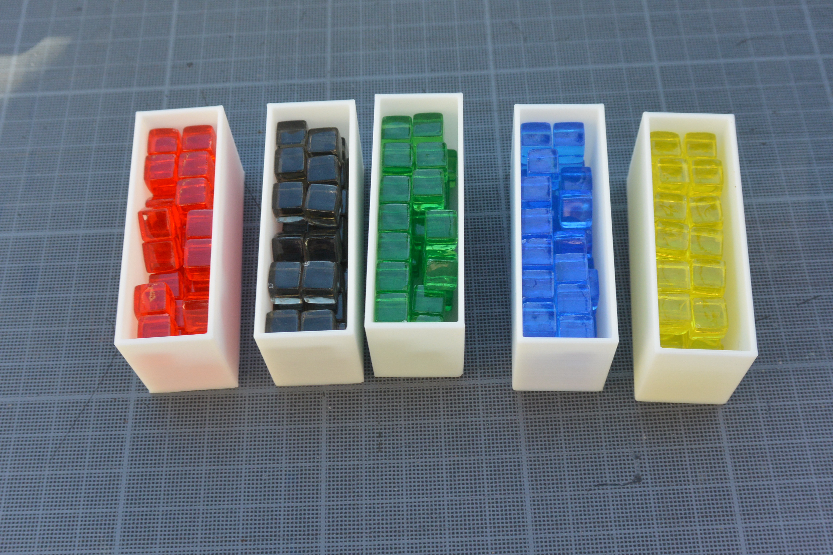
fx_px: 972
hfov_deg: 46.4
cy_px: 278
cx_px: 416
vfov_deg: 31.9
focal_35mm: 42
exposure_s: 1/125
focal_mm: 15.7
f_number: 5.6
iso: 180
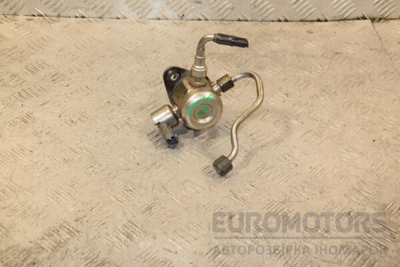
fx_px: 667
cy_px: 134
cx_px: 200
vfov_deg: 22.6
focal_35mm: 60
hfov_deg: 33.4
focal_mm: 40
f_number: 7.1
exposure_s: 1/200
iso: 800
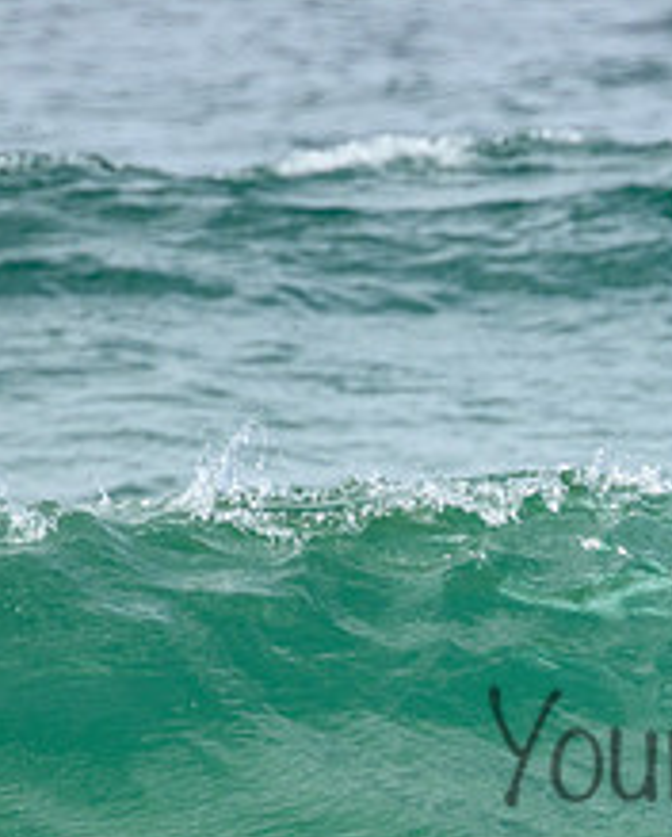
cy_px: 713
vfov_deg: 1.0
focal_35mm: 1985
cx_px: 882
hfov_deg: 0.8
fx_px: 49212
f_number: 11
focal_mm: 800
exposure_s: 1/2000
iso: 1400
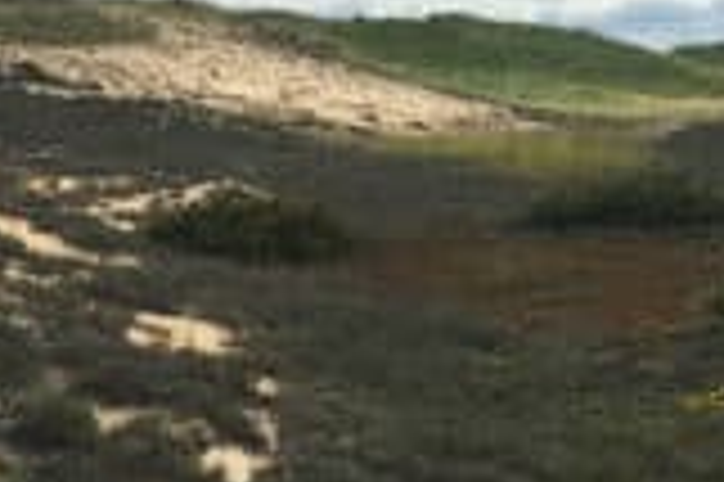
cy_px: 50
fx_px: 1507
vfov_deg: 17.9
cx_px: 639
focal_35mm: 75
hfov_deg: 26.2
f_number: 2.2
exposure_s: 1/1980
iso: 32
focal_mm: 4.15
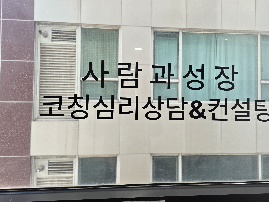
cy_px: 92
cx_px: 144
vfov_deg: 46.7
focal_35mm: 30
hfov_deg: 59.9
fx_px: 233
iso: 80
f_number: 1.7
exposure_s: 1/120
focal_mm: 6.25
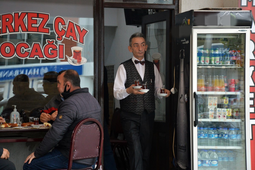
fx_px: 796
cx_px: 128
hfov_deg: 18.2
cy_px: 85
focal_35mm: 112
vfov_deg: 12.2
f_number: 7.1
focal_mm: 75
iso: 1600
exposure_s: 1/200
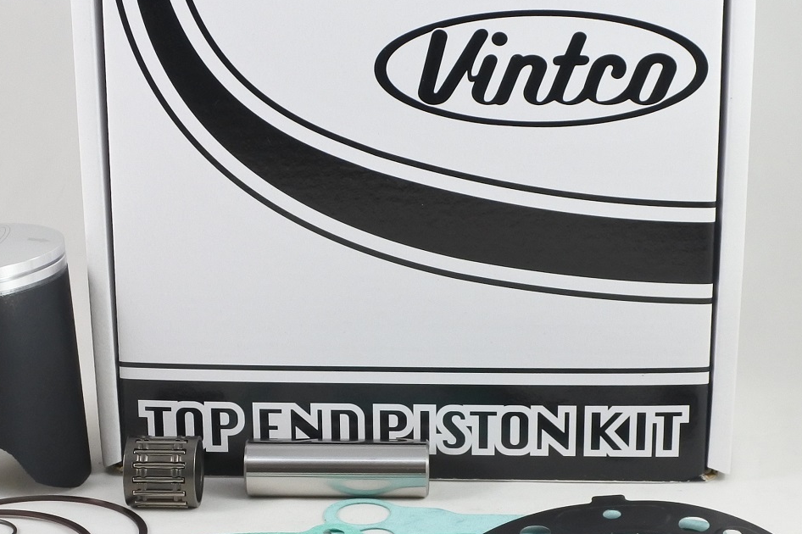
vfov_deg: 23.2
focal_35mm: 58
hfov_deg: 34.5
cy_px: 369
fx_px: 1292
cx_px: 367
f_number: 3.8
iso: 450
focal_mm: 12.3
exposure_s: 1/125
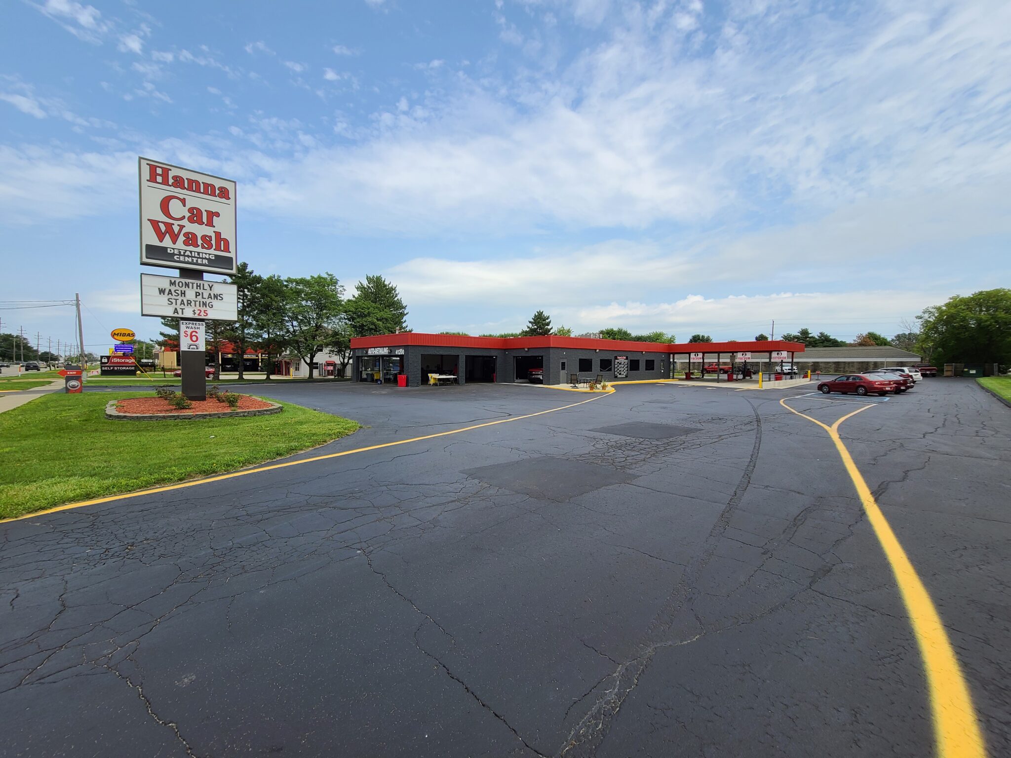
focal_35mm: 13
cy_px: 379
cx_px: 506
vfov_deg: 89.9
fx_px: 380
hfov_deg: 106.2
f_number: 2.2
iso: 64
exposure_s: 1/1614
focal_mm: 2.2
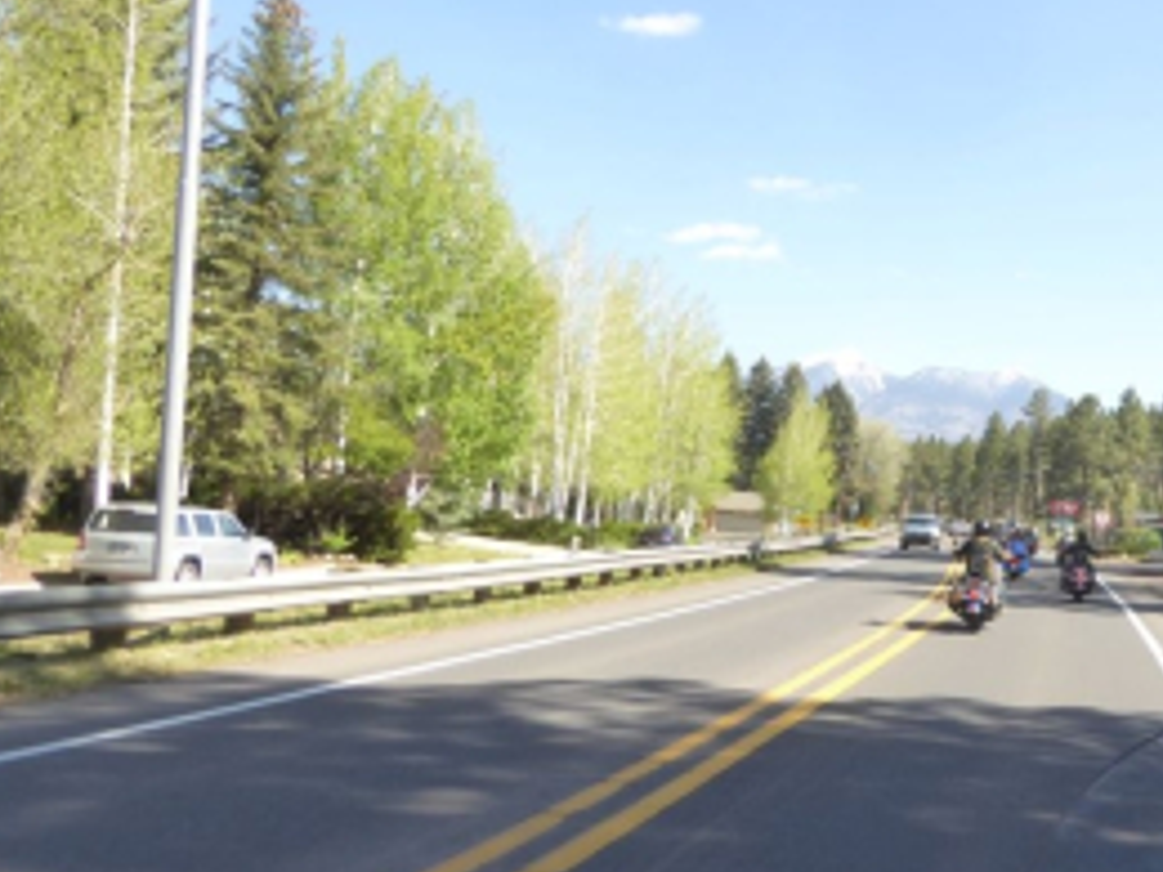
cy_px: 510
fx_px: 1377
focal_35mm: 41
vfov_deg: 35.1
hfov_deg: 43.6
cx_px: 933
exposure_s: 1/320
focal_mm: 4.3
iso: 160
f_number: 3.3
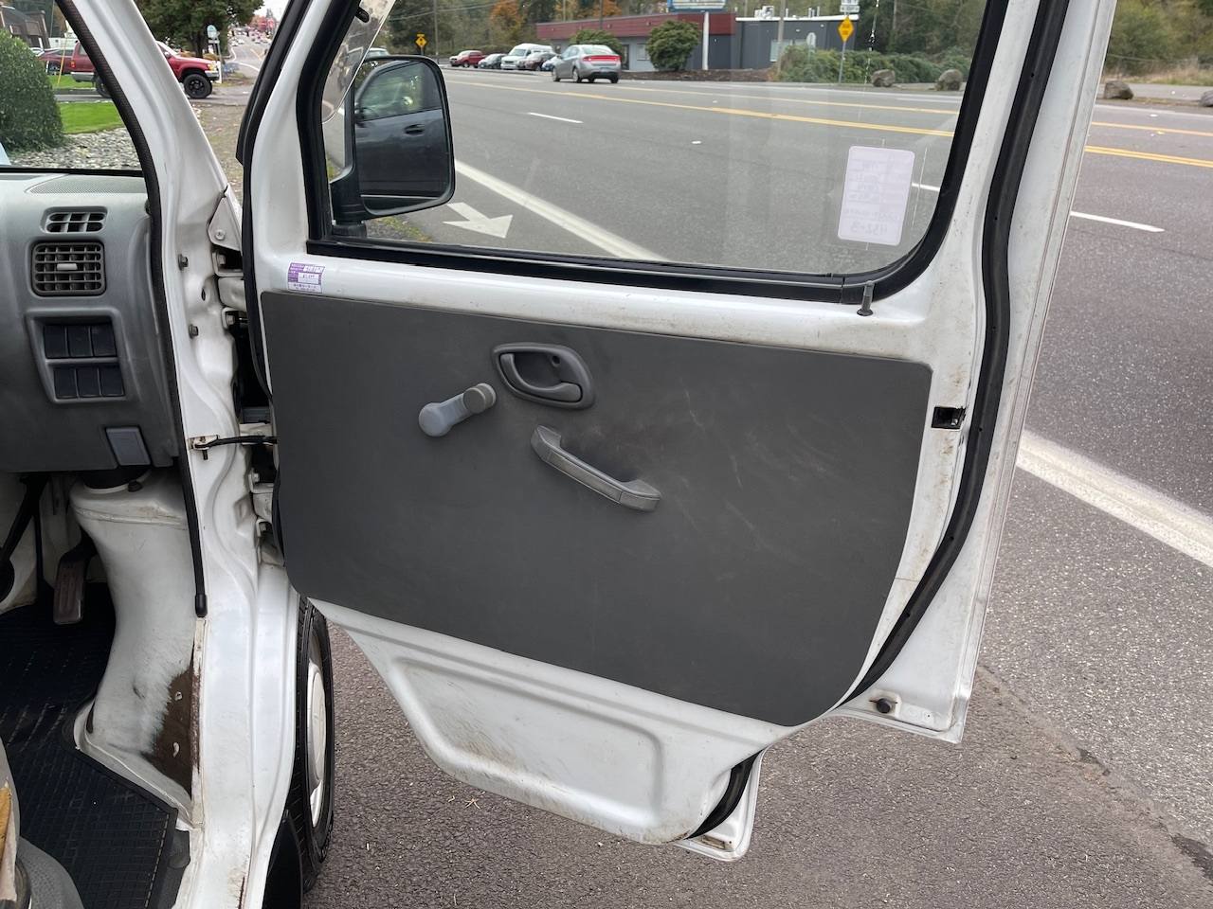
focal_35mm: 25
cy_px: 454
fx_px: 876
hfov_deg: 69.4
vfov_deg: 54.9
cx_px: 606
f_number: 1.6
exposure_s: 1/121
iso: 64
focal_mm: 5.1
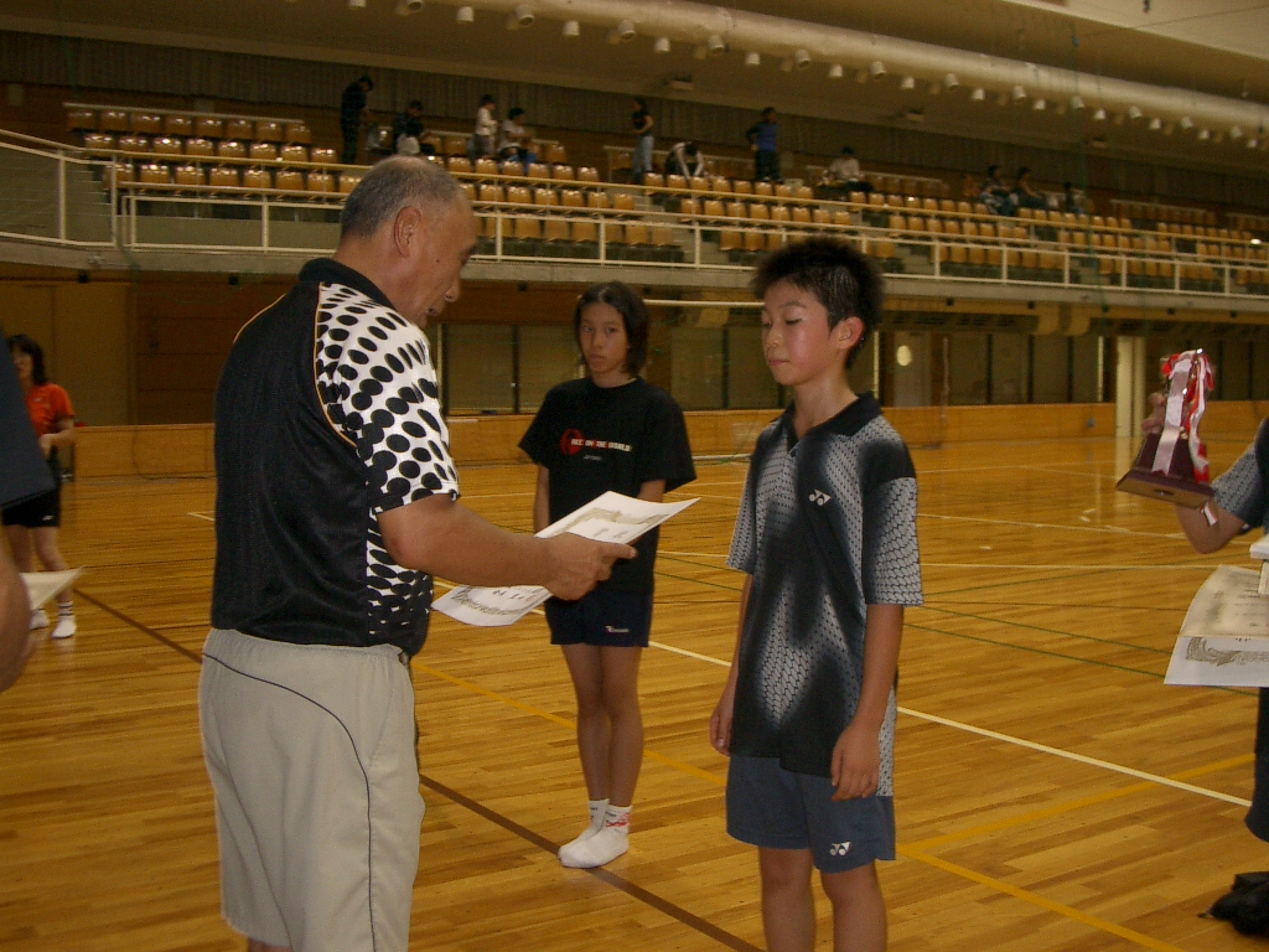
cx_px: 634
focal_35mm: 41
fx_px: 1503
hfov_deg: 45.8
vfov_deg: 35.1
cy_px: 476
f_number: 2.8
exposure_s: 1/40
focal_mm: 6.8
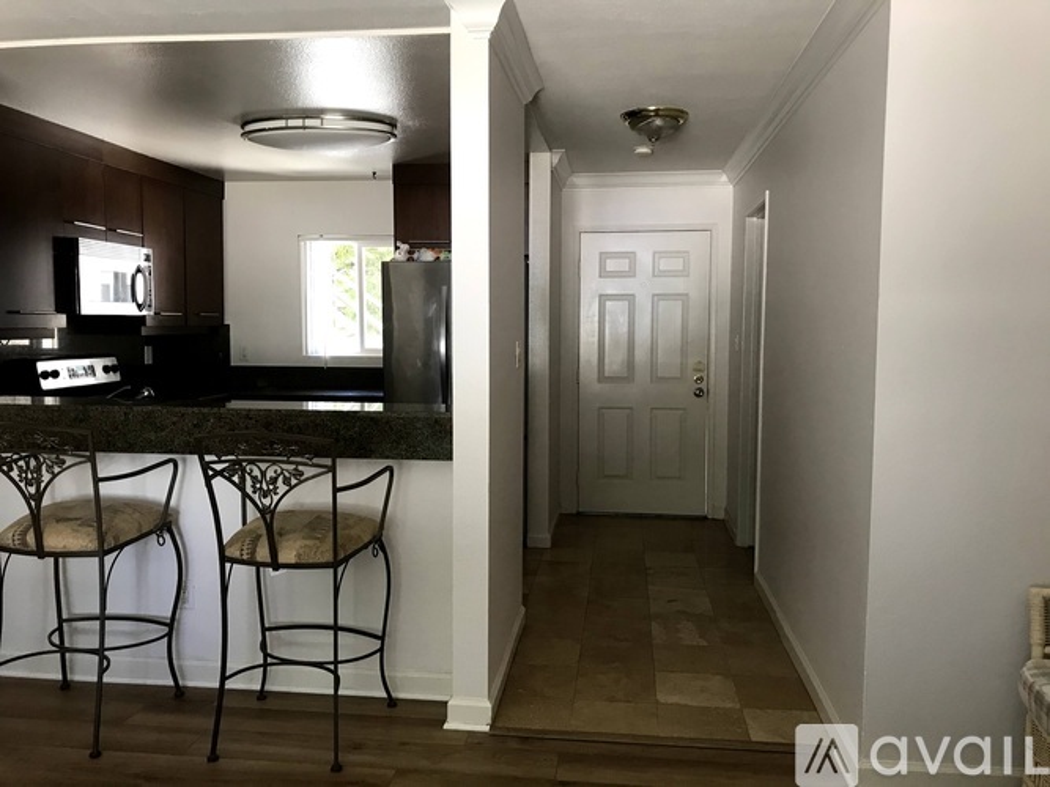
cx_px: 525
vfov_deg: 49.7
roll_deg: -0.3
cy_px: 394
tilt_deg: -4.0
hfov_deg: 63.5
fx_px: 849
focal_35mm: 28
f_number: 1.8
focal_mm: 3.99
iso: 40
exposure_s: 1/17
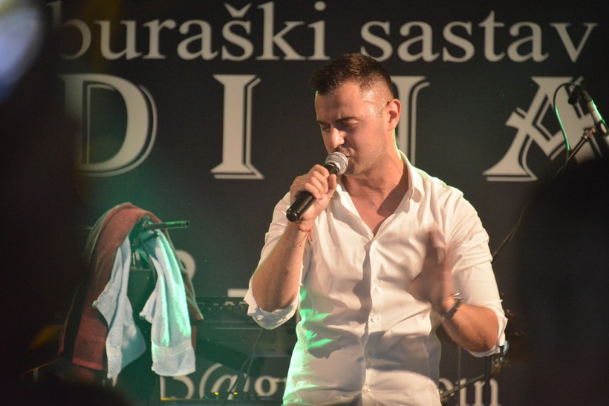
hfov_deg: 8.2
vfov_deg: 5.5
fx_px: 4230
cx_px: 304
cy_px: 203
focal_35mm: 250
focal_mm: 250
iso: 6400
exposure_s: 1/40
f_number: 5.6
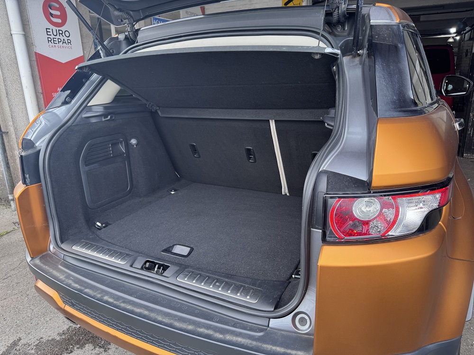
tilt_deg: -16.5
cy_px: 178
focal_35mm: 24
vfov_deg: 56.8
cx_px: 237
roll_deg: +1.3
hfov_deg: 71.6
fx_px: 329
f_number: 1.78
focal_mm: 6.76
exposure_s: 1/192
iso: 64
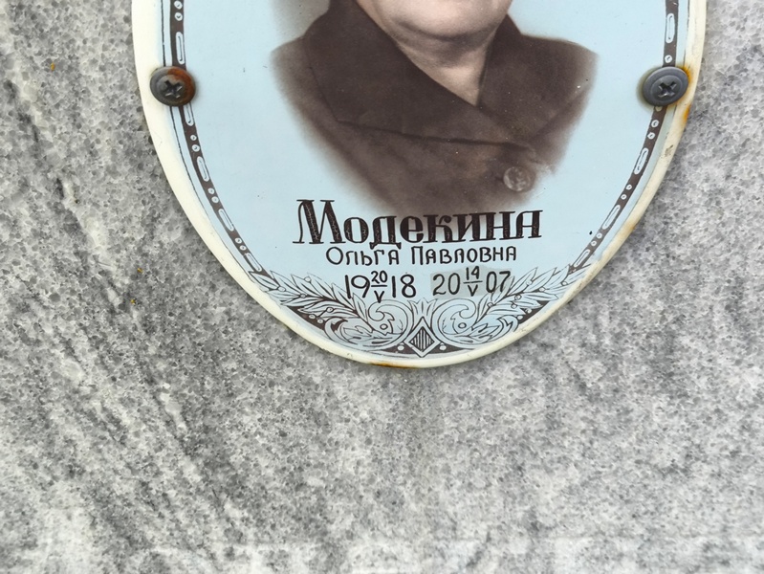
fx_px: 1104
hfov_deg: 38.2
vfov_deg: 29.1
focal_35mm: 50
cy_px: 287
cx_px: 382
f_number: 1.7
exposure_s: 1/120
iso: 80
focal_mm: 4.71
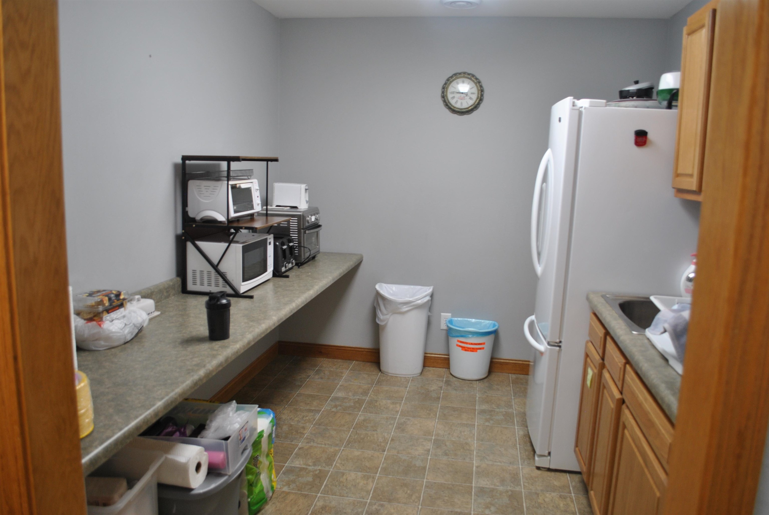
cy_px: 258
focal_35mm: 27
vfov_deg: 48.0
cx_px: 384
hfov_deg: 67.3
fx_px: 577
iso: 250
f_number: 3.5
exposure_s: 1/30
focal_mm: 18
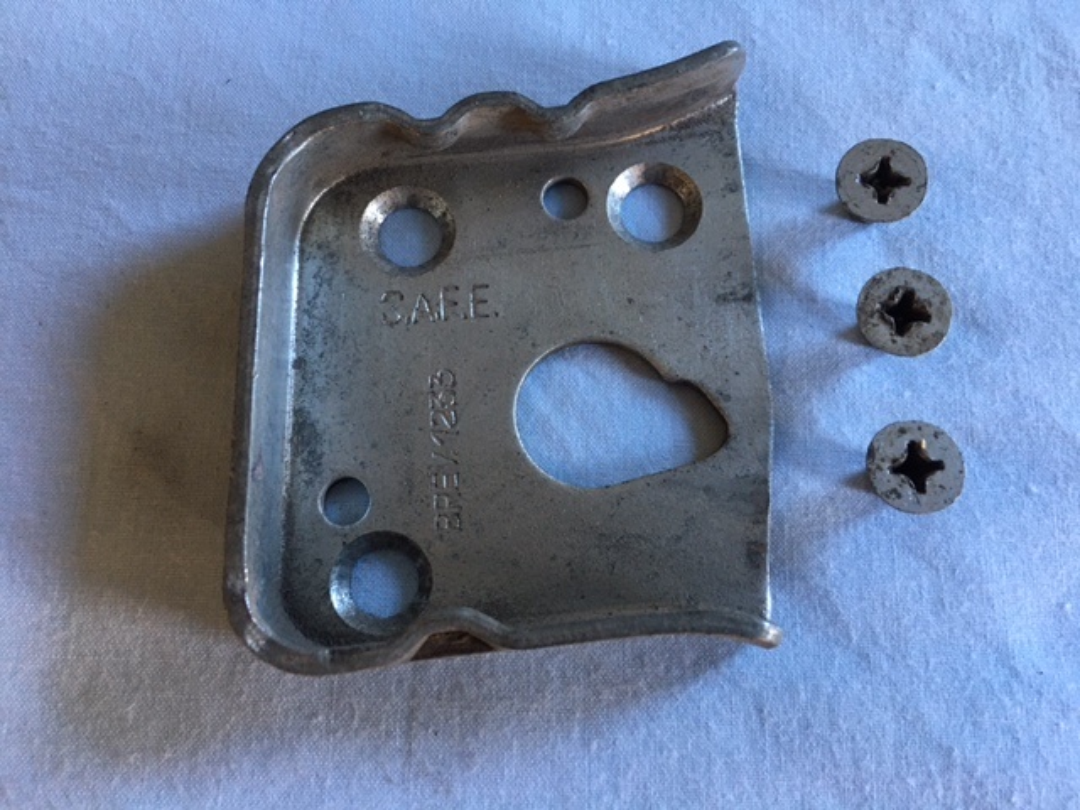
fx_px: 905
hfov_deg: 61.7
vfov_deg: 48.2
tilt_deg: -78.8
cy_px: 405
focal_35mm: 29
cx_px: 540
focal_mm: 4.15
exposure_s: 1/33
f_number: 2.2
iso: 160
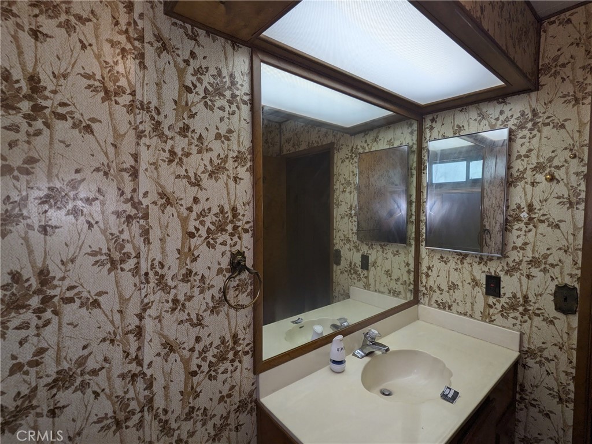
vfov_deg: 78.1
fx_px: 274
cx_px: 296
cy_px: 222
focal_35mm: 16
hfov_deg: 94.5
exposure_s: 1/120
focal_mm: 2.22
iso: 325
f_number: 2.2
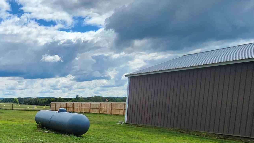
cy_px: 129
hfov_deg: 41.8
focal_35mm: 34
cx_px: -42
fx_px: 229
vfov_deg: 32.9
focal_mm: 2.2
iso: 50
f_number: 2.2
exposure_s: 1/2551
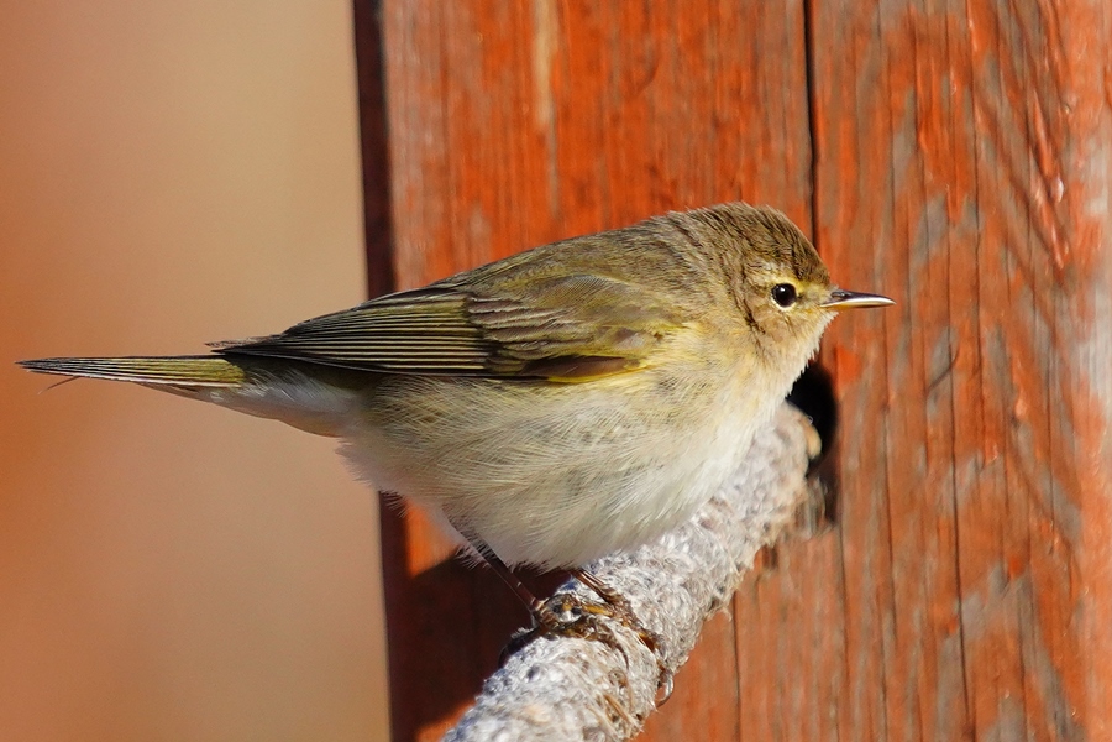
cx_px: 556
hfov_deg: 3.4
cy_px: 371
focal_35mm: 600
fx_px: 18532
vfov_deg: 2.3
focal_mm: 600
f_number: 6.3
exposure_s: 1/2000
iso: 500
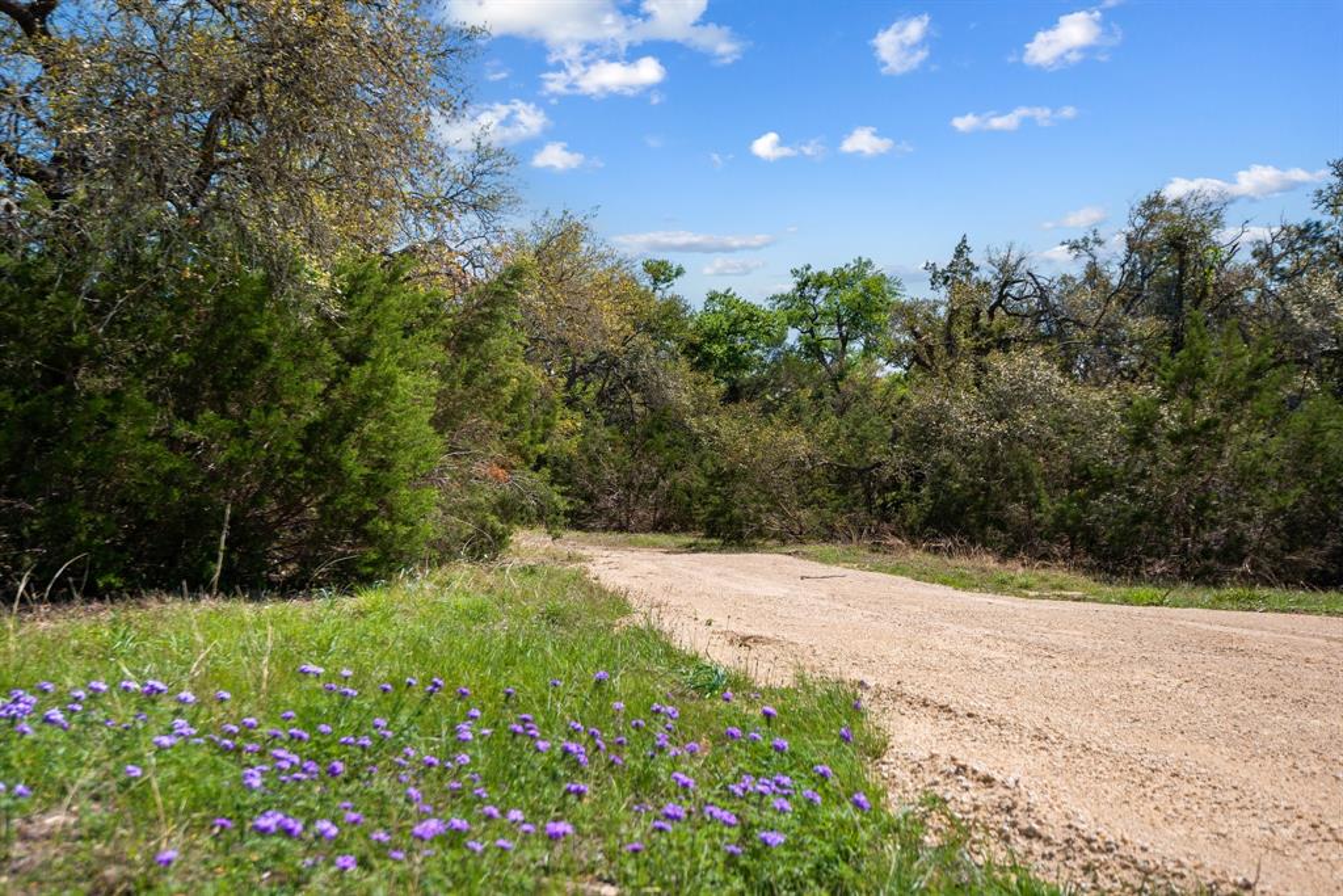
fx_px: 1306
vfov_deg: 37.9
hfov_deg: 54.4
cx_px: 672
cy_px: 448
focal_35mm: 35
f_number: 9
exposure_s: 1/200
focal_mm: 35
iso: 200
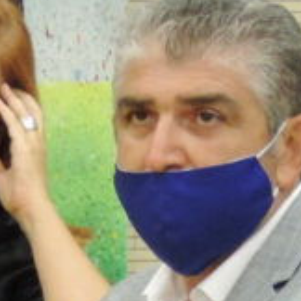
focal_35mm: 671
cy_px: 491
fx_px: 6601
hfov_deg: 2.6
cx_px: -108
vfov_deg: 2.6
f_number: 4.2
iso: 800
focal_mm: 21.4
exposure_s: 1/20
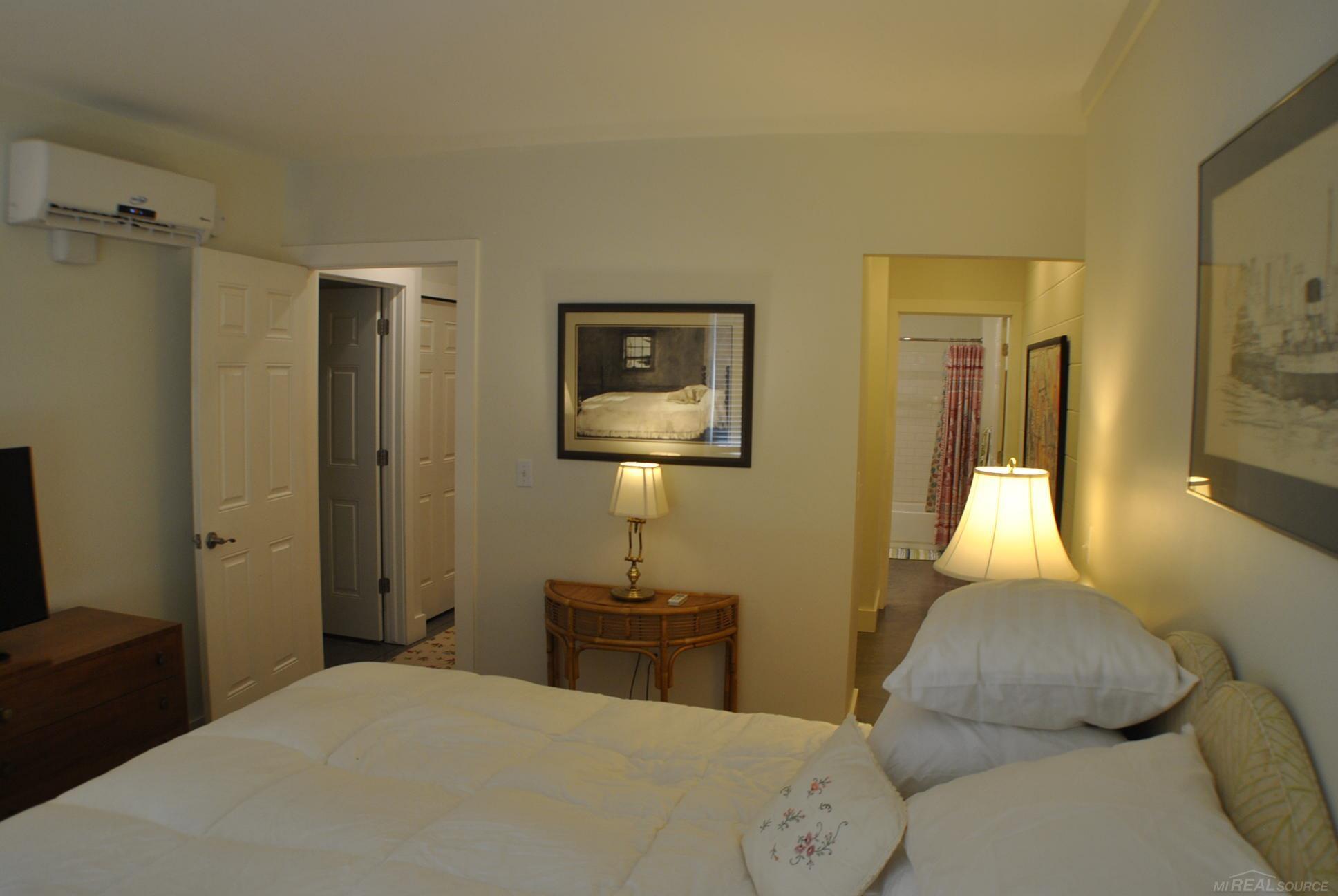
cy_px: 448
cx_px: 669
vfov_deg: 40.1
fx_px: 1228
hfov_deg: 57.2
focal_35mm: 33
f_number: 3.5
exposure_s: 1/30
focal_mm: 22
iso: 200
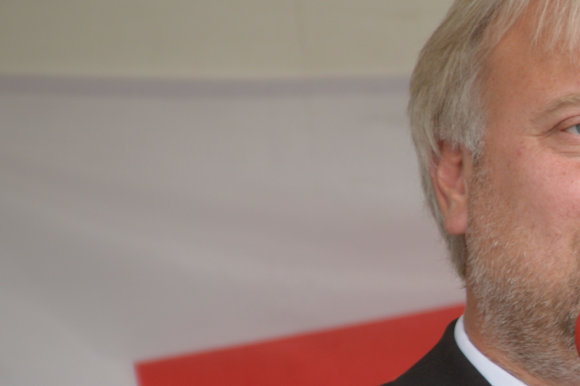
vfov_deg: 1.5
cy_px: 252
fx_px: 14762
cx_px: 639
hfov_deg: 2.2
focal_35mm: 917
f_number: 6.3
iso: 200
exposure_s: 1/125
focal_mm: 250
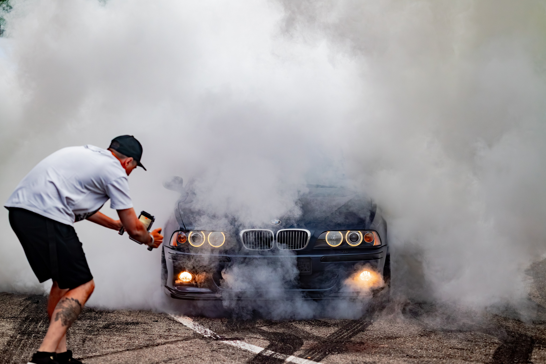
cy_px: 182
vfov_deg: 16.0
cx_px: 273
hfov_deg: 23.8
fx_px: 1295
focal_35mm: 85
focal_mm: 85
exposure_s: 1/640
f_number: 2.2
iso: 800
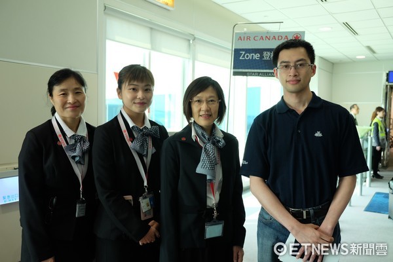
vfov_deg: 40.0
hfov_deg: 57.2
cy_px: 131
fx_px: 360
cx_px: 196
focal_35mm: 33
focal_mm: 22.3
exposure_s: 1/38
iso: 400
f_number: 3.2
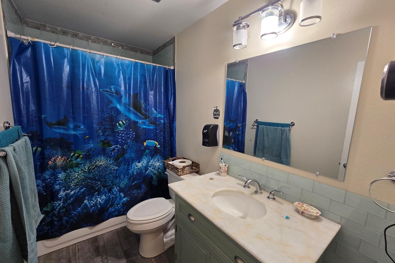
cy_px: 137
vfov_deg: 81.2
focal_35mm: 14
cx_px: 201
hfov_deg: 104.2
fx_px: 154
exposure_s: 1/60
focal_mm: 2.2
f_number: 2.2
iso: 200
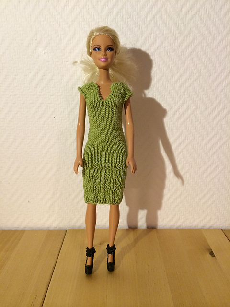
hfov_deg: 46.8
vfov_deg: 60.0
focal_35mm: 30
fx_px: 266
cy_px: 154
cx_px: 115
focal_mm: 4.12
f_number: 2.2
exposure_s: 1/33
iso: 320
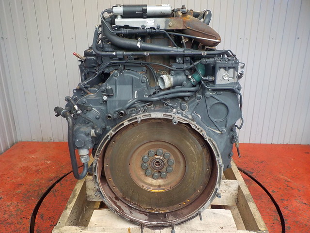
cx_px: 155
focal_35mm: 30
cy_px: 116
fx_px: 269
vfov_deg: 46.8
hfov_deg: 60.0
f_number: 3.3
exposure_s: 1/30
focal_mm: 4.1
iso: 180
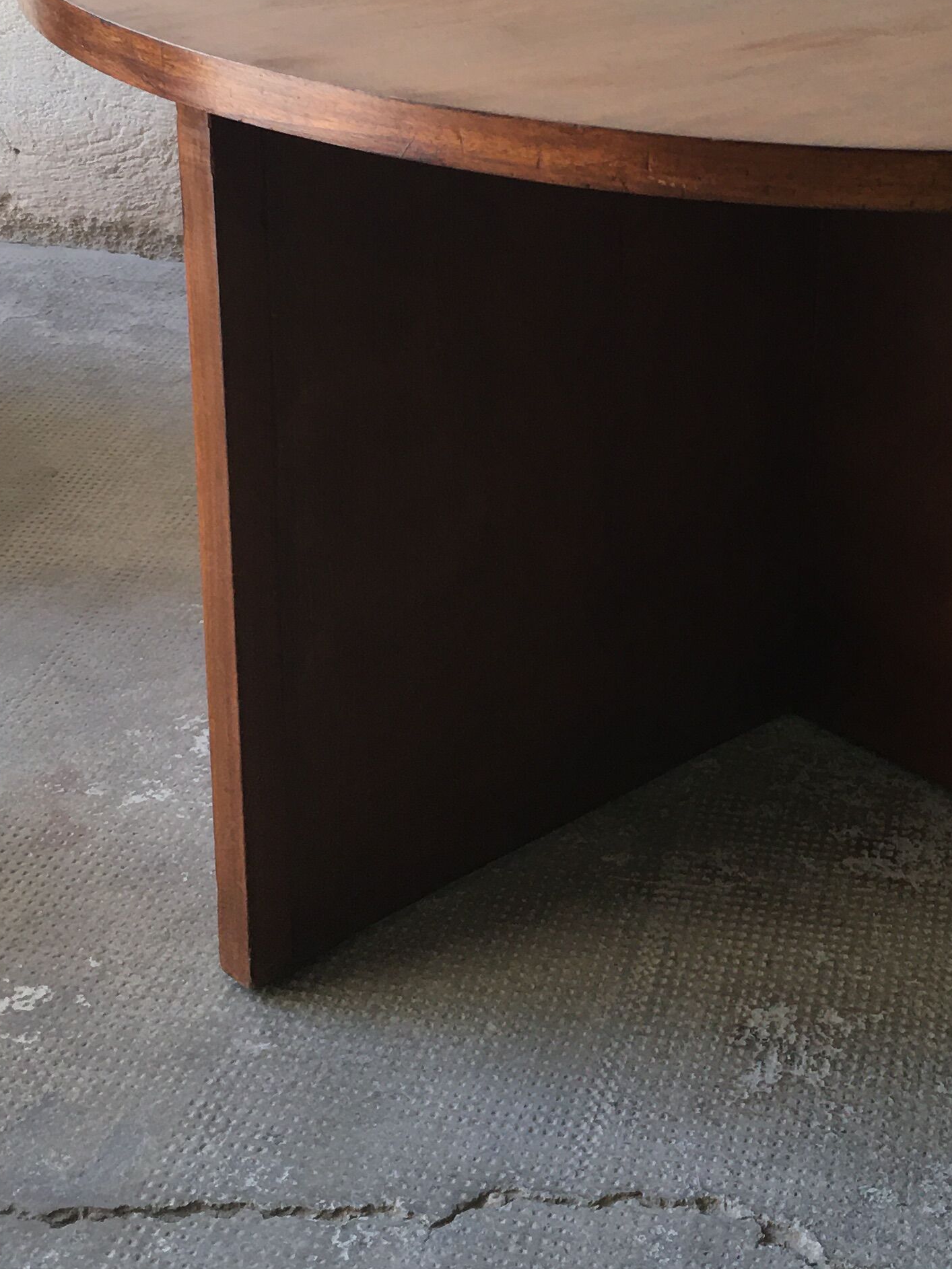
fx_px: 2274
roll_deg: -1.9
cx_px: 760
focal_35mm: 62
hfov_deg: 23.3
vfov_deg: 30.8
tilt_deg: -21.9
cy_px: 371
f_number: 2.2
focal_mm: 4.15
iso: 25
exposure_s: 1/33
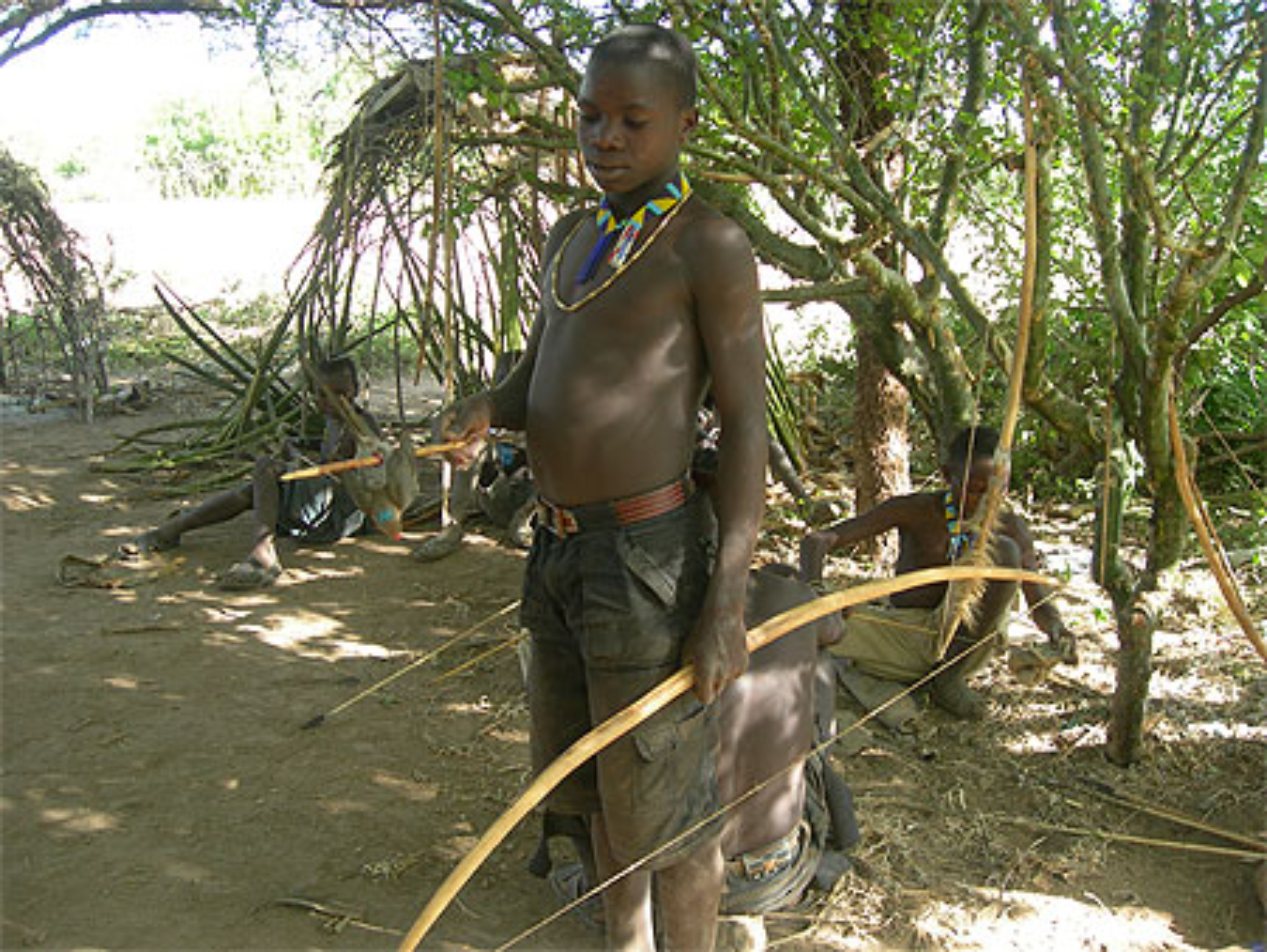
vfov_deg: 37.8
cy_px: 476
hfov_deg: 49.0
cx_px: 634
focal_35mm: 38
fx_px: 1392
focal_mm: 7.8
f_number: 2.8
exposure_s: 1/62.1
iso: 50
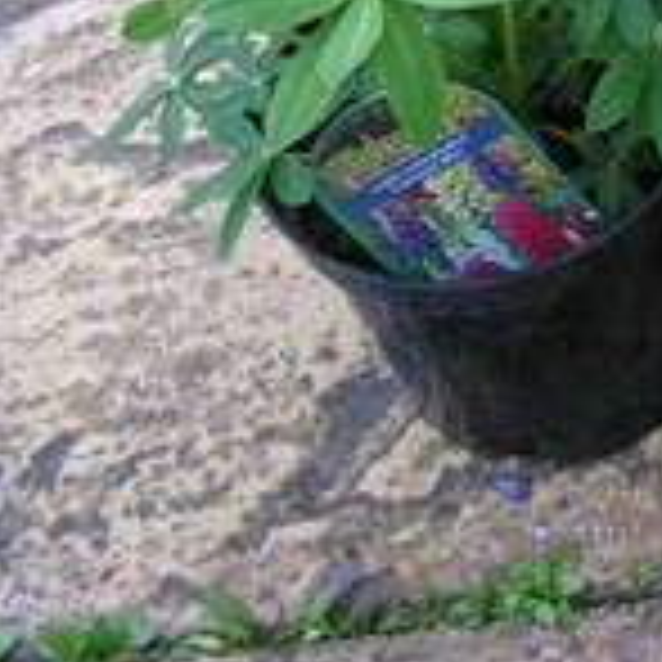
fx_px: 2055
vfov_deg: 17.9
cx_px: 910
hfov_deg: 17.0
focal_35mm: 95
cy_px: 9
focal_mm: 6
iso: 64
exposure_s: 1/100
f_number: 3.2
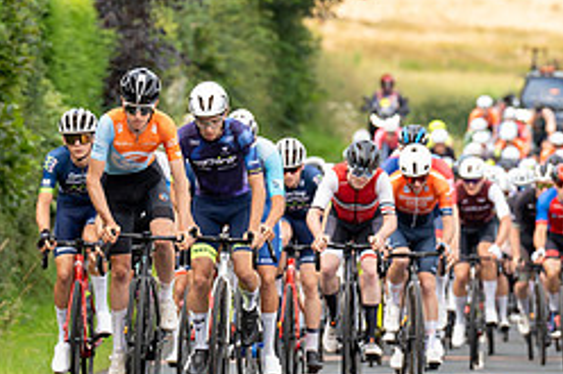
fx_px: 7314
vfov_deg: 2.9
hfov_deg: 4.4
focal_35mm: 468
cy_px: 117
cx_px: 132
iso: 800
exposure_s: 1/800
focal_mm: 200
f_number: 4.5
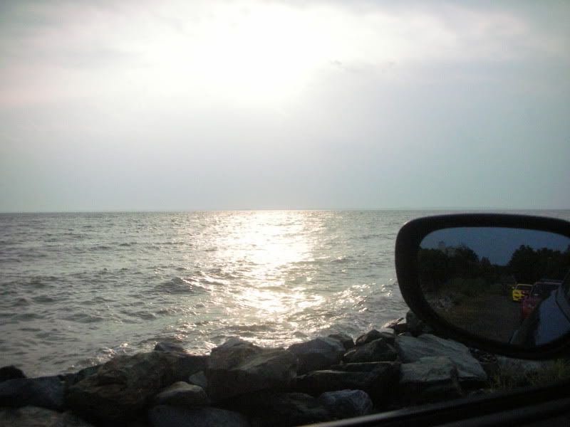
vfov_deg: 40.7
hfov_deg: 52.6
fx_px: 576
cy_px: 214
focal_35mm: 35
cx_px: 285
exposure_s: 1/500
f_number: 8.5
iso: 400
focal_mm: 5.8
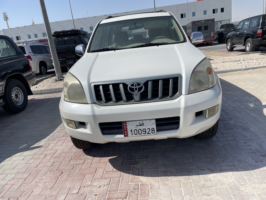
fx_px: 200
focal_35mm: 26
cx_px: 133
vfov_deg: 53.1
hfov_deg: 67.3
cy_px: 100
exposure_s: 1/6135
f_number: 1.6
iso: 32
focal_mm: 4.2
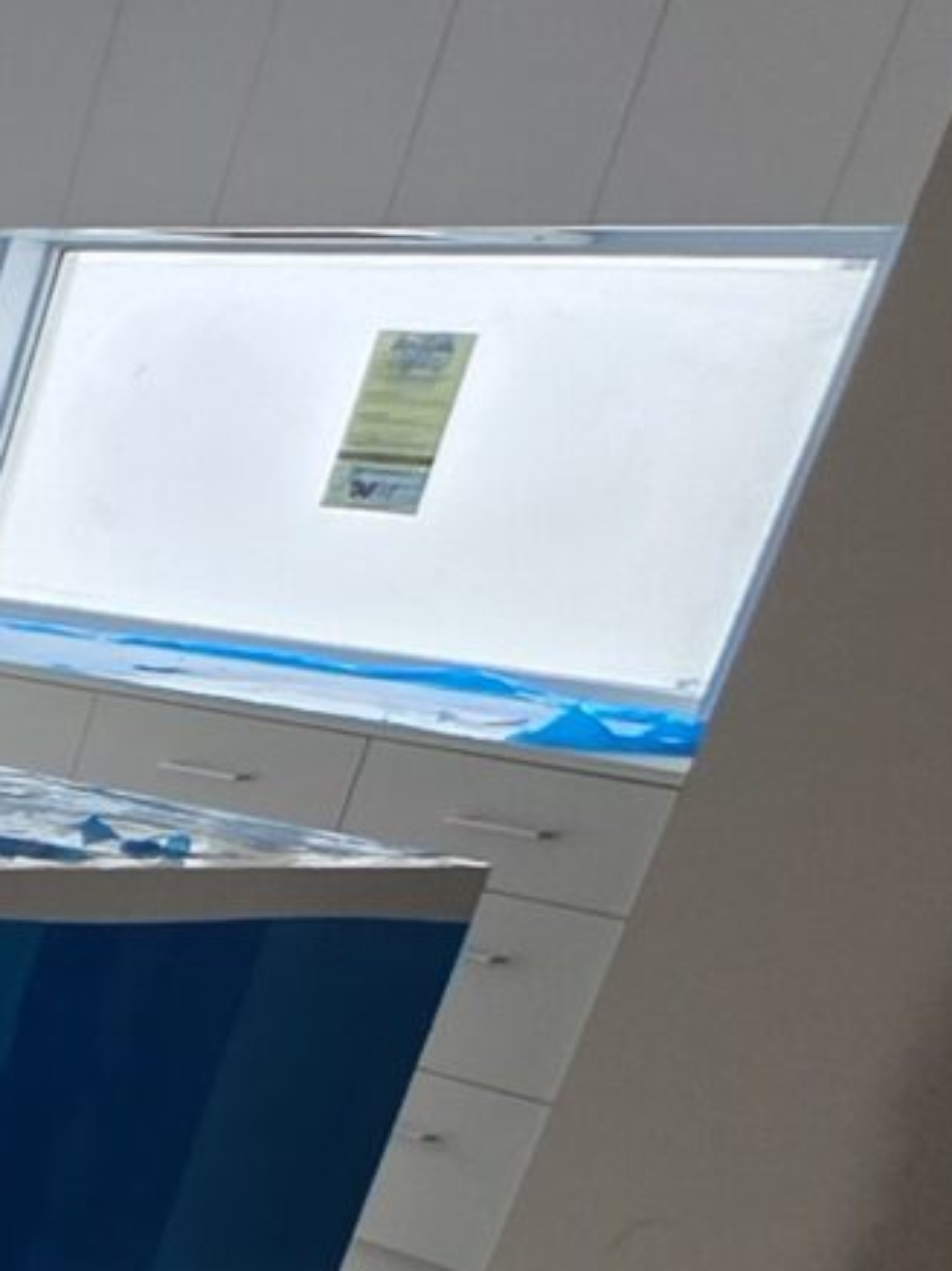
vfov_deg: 21.6
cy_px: 1895
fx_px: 2790
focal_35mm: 76
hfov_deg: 12.6
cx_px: -1608
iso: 40
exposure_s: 1/202
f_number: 1.9
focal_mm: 2.2
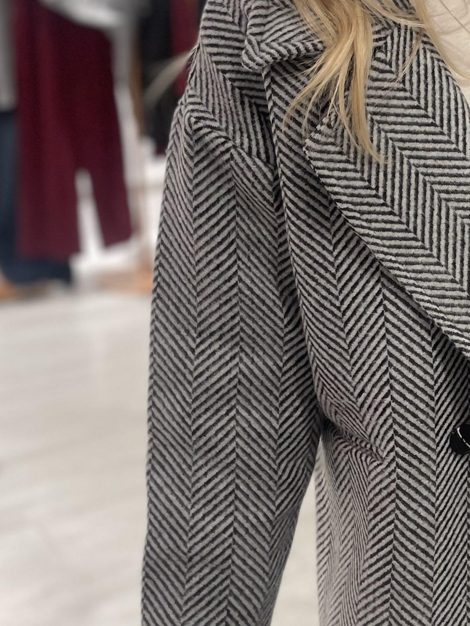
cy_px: 205
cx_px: 528
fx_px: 1268
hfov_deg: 20.0
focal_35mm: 70
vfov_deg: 27.6
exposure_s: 1/50
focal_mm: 5.1
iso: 64
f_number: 1.6
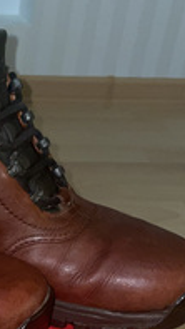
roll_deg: -2.0
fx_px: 627
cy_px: 304
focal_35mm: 72
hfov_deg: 15.4
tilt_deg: -34.4
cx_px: -98
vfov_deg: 28.1
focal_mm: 4.2
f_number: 1.6
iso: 125
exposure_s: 1/17
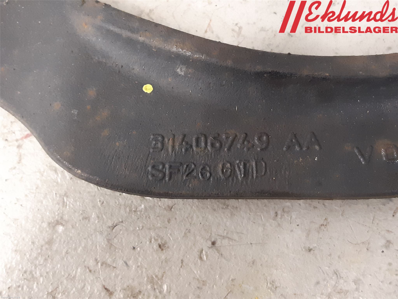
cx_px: 199
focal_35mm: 26
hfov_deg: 67.3
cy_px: 150
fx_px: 299
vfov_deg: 53.1
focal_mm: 3.93
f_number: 1.7
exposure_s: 1/25
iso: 320
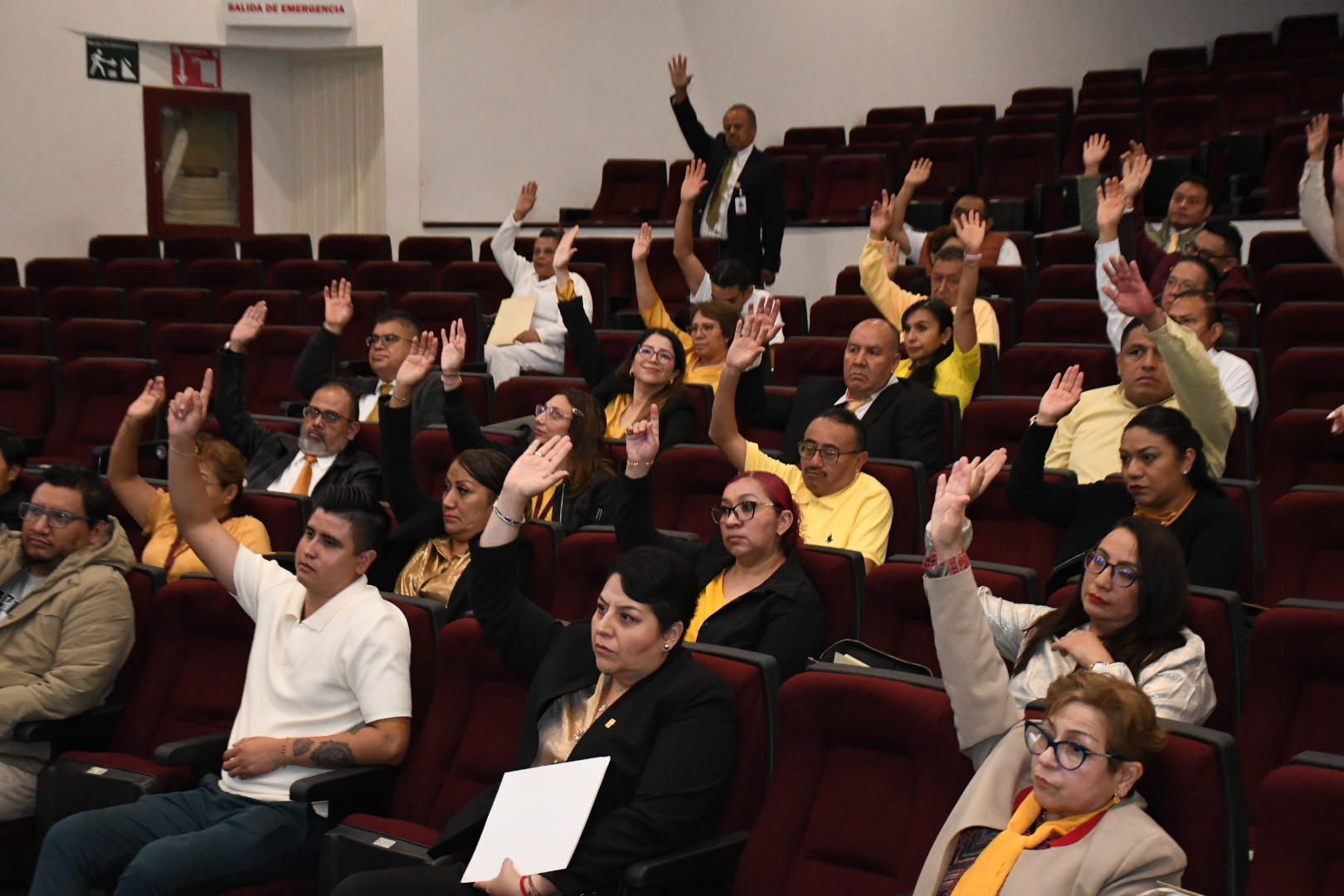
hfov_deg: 30.1
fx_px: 2501
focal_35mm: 67
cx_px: 672
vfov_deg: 20.3
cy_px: 448
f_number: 5.6
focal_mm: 45
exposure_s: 1/125
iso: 5000
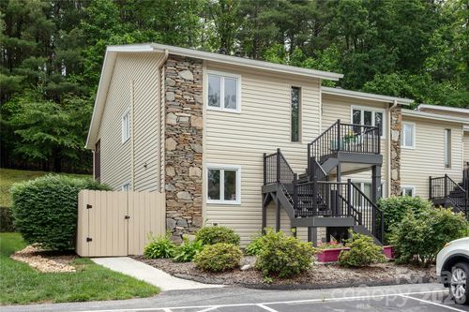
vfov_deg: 43.6
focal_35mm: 30
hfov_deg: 61.9
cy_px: 156
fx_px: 391
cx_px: 234
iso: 250
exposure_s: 1/500
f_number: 7.1
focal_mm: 30
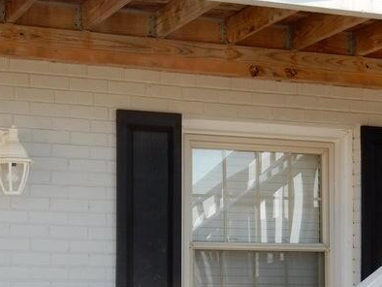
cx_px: 29
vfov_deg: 15.7
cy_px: 266
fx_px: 1027
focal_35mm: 93
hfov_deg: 20.6
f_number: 4.2
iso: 125
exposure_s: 1/200
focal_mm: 7.6
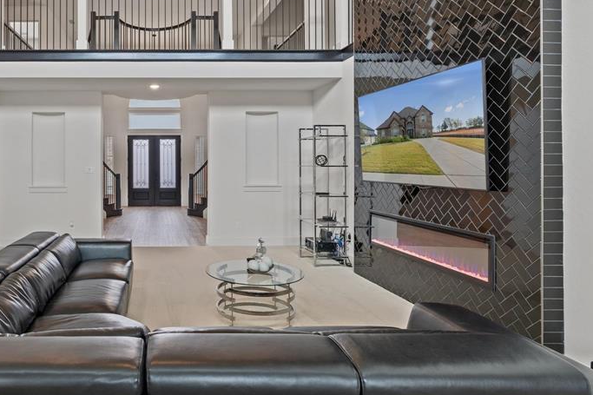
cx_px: 158
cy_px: 171
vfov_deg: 52.9
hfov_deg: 69.5
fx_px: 395
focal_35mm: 24
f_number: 10
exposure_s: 2.5
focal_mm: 16
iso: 100
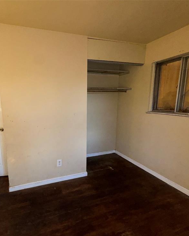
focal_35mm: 19
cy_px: 123
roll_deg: +1.3
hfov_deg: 69.4
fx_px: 133
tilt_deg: -10.6
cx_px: 67
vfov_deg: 83.2
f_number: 2.2
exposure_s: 1/74
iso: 160
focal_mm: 2.22
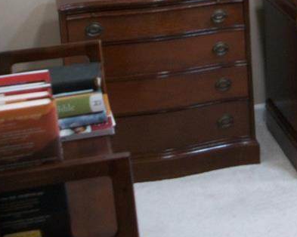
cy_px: -46
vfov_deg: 16.5
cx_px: 367
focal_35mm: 89
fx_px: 782
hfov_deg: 20.0
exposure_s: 1/13
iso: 160
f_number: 3.1
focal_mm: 6.3
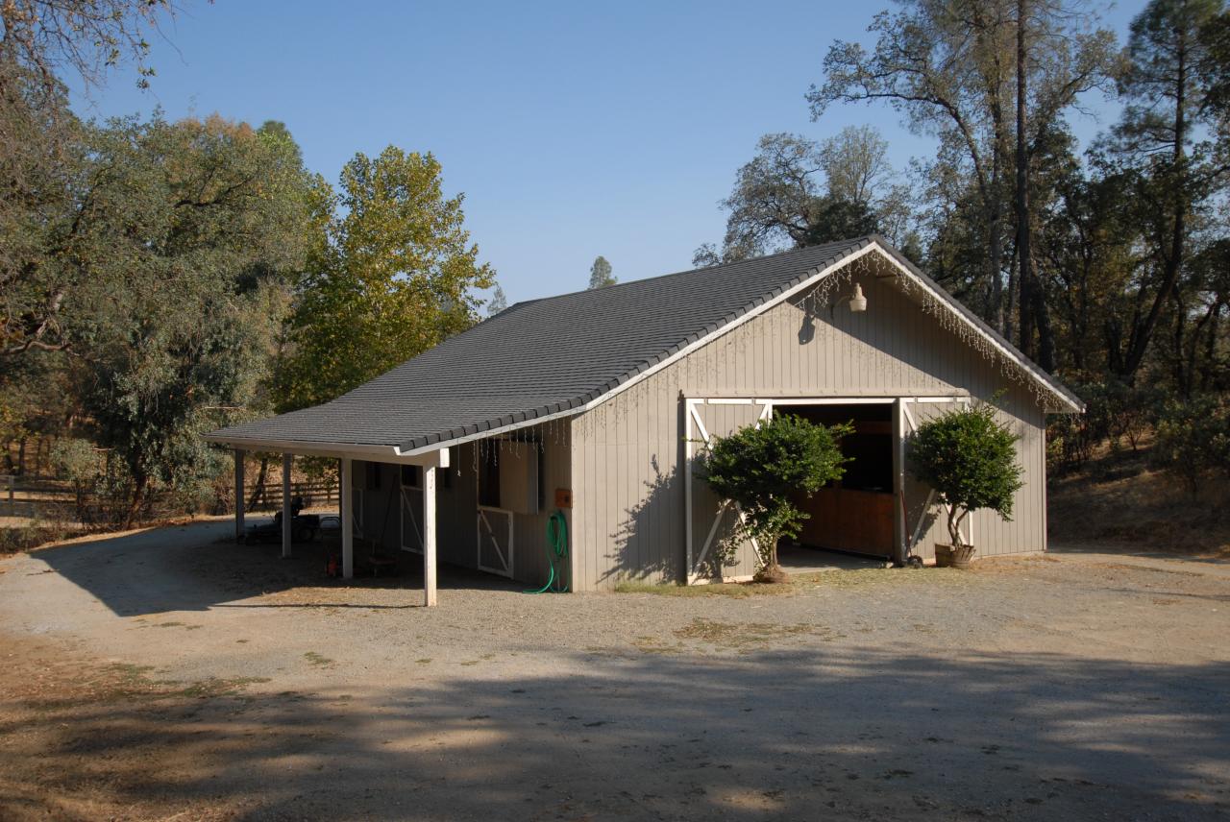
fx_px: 1231
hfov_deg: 53.1
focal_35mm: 36
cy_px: 411
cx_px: 615
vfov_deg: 36.9
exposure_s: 1/750
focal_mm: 24
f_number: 4
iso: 125
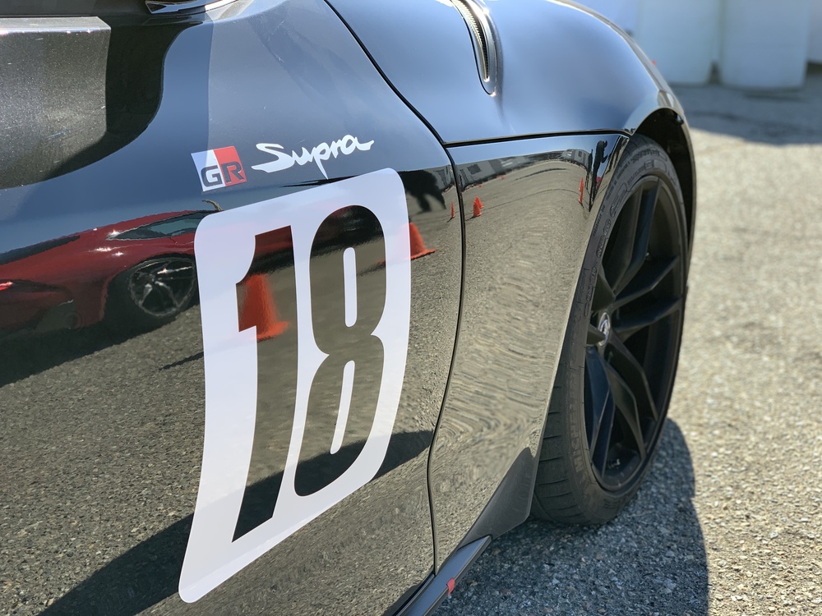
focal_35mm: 52
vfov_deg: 28.0
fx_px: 1235
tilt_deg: -17.8
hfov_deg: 36.8
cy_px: 308
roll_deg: -0.3
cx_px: 411
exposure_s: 1/320
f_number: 2.4
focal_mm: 6
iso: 16
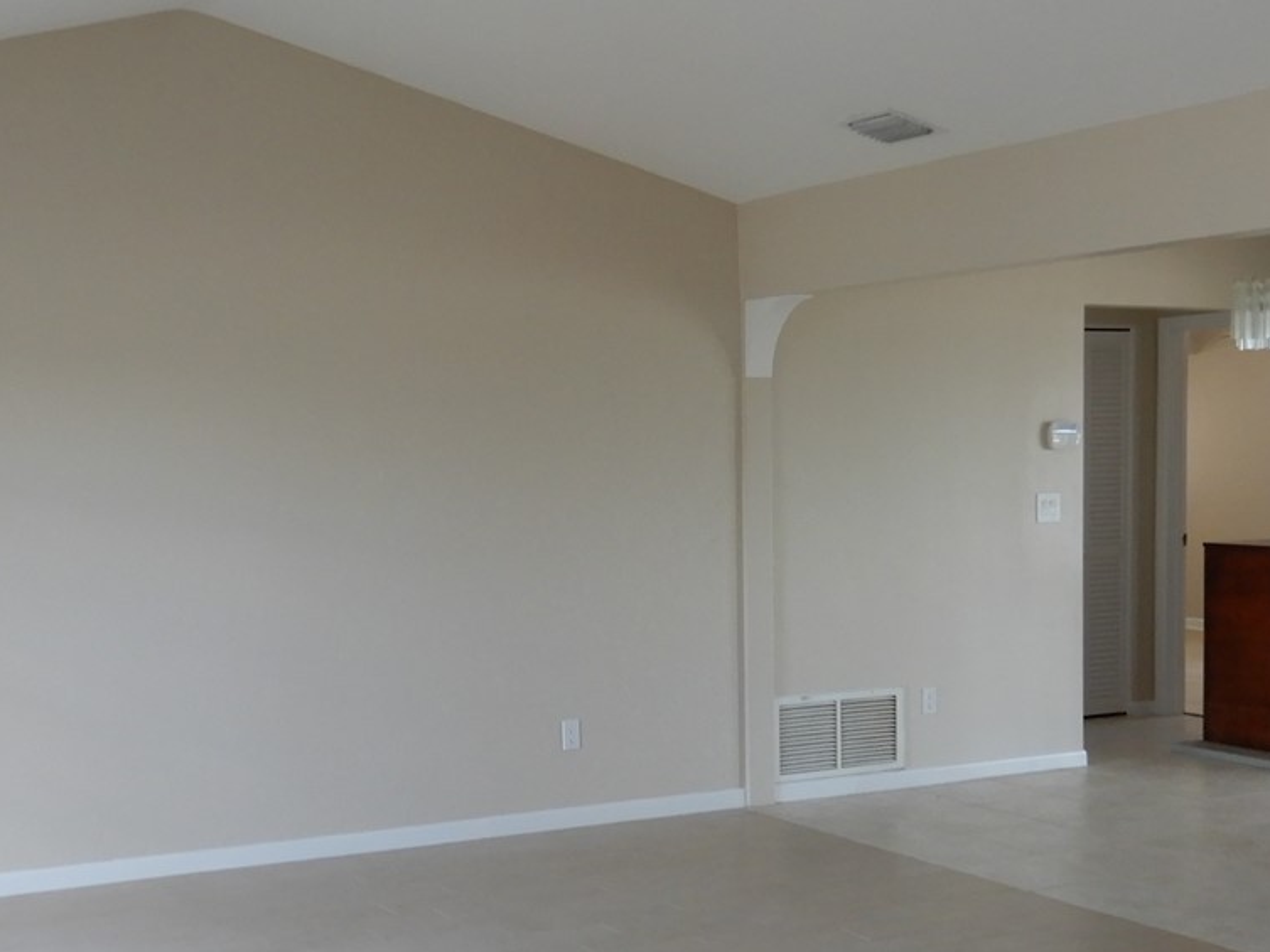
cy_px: 593
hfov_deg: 37.5
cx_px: 577
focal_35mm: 51
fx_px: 1871
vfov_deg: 28.5
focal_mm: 4.3
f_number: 3.4
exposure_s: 1/30
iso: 160
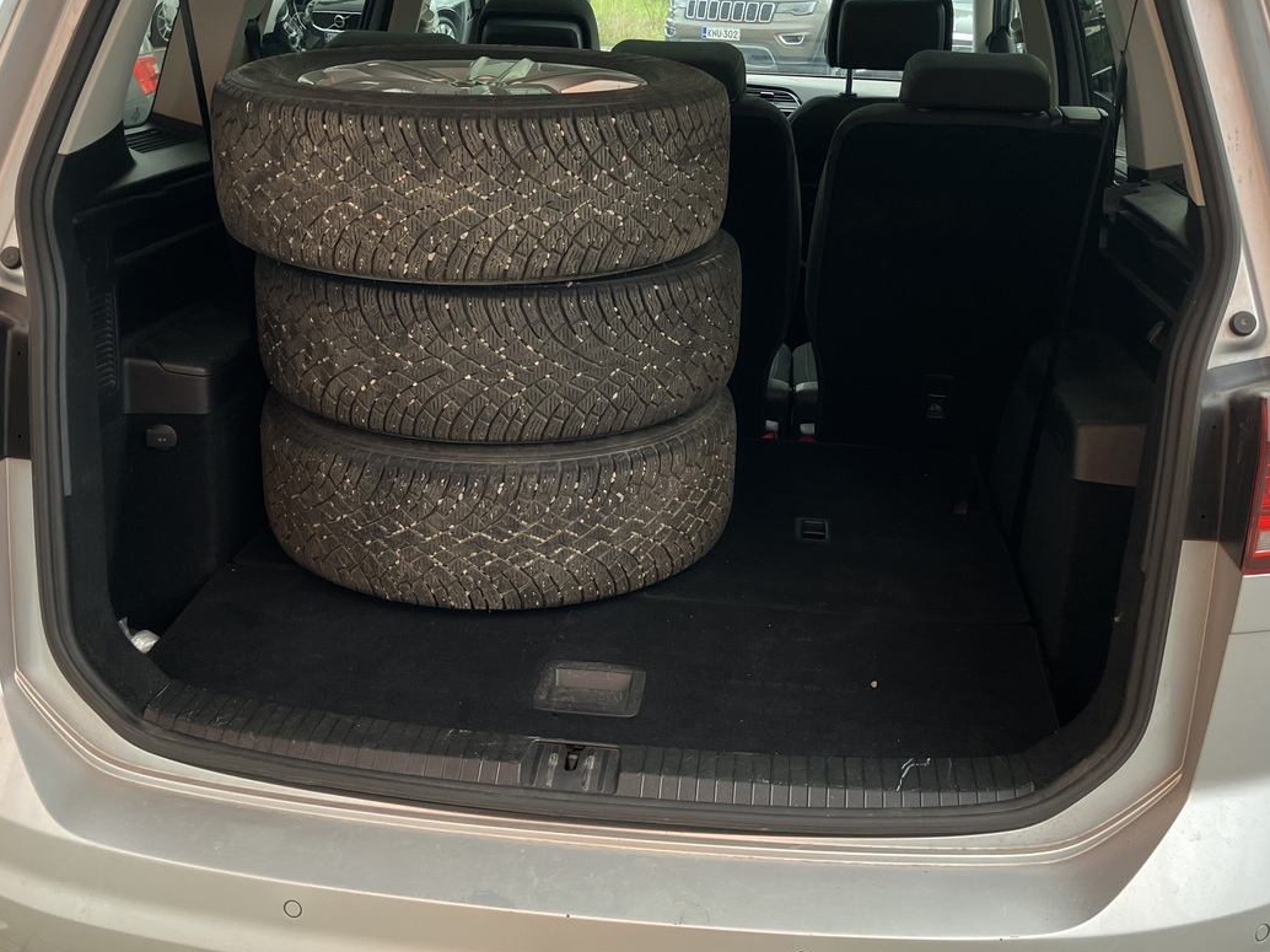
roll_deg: -0.8
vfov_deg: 36.8
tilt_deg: -17.4
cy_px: 440
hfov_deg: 47.8
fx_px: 1431
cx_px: 597
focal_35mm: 39
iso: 80
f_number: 1.8
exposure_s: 1/100
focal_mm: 3.99
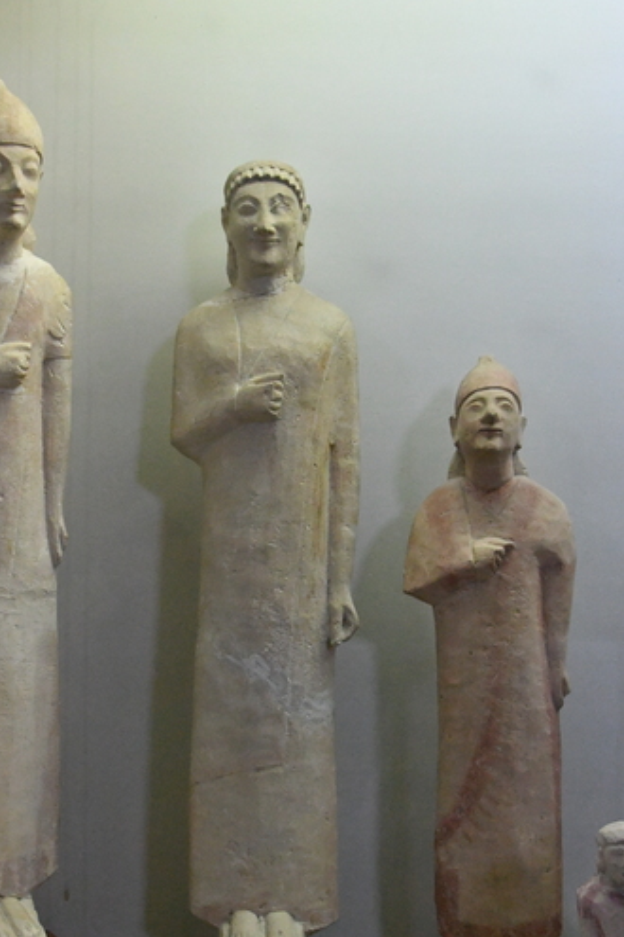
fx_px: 1560
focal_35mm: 60
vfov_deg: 33.3
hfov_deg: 22.6
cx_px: 250
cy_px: 539
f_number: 7.1
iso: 8000
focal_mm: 30
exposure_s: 1/320
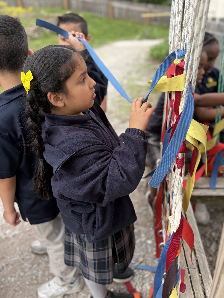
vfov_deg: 59.9
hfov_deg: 46.7
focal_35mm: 30
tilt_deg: -28.6
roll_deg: +3.6
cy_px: 135
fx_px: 259
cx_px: 123
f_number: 1.6
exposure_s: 1/336
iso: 50
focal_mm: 5.96
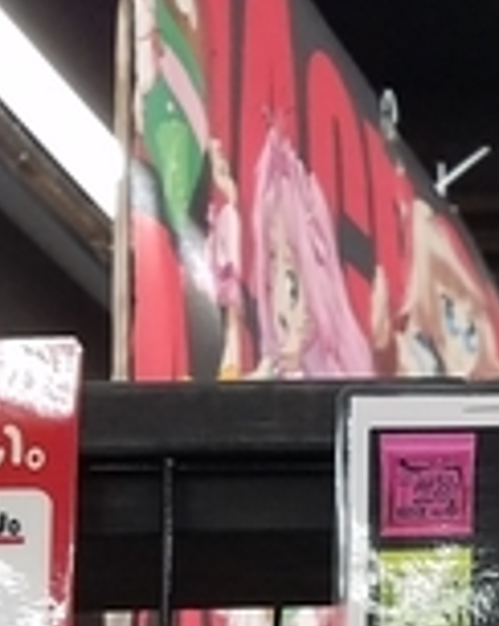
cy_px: 700
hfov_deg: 10.5
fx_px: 2460
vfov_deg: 14.2
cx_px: 1051
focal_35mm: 133
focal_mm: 4.2
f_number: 1.7
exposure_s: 1/60
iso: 80
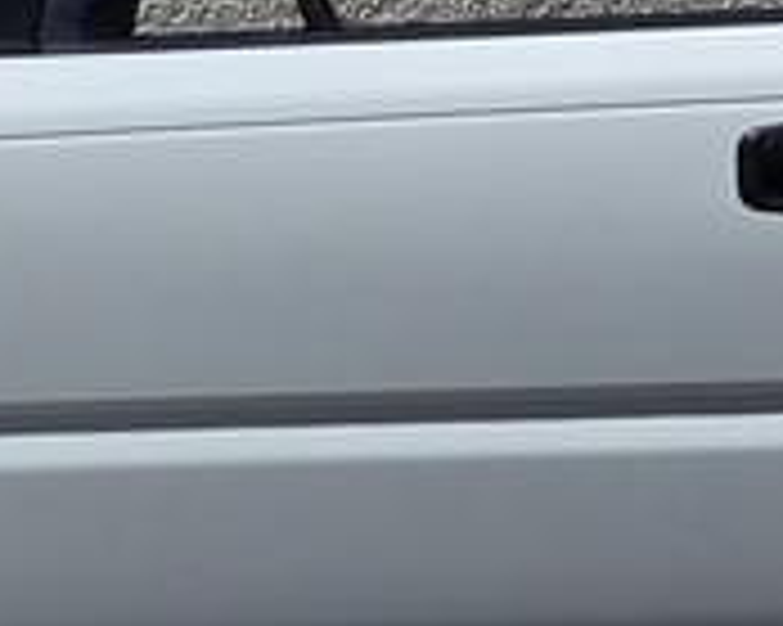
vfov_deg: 1.9
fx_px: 19131
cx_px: 742
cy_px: -522
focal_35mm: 826
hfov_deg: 2.3
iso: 64
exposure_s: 1/2600
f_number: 3.4
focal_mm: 18.6
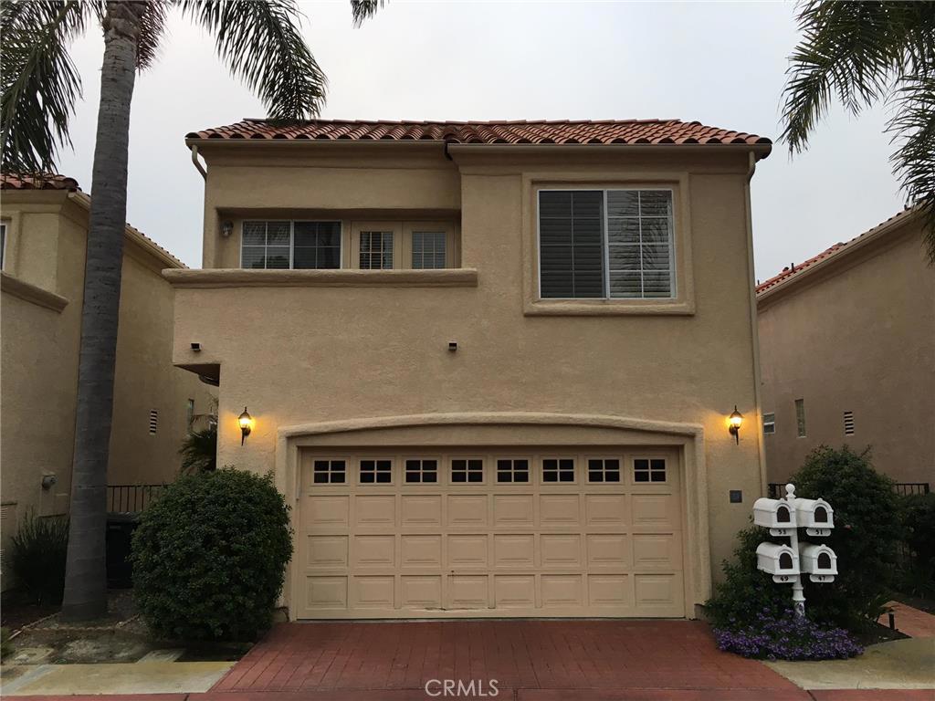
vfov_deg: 48.2
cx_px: 468
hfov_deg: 61.7
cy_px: 350
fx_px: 783
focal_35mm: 29
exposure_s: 1/40
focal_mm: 4.15
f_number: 2.2
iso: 25
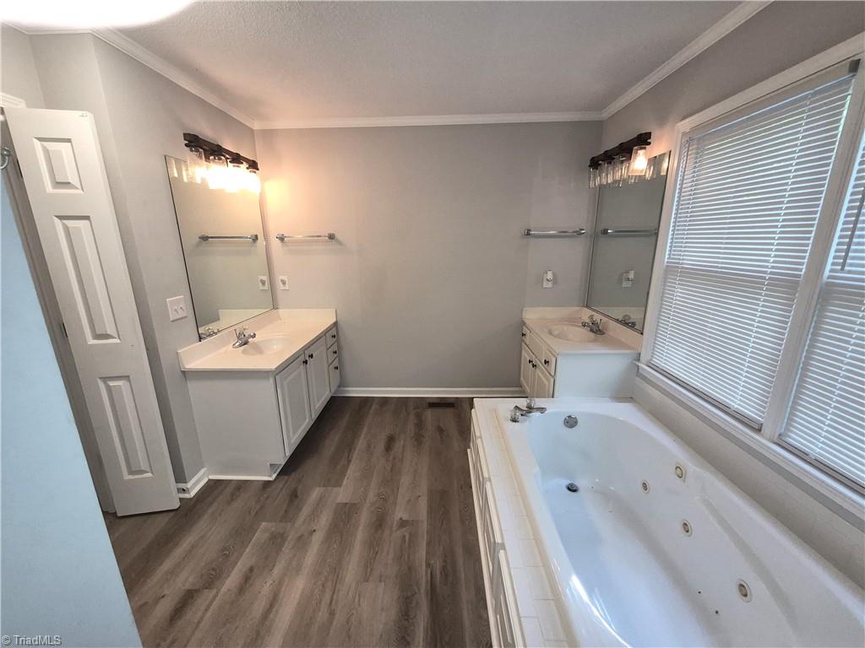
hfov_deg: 106.2
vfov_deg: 89.9
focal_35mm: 13
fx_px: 325
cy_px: 324
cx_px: 432
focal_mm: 1.74
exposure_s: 1/60
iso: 250
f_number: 2.2
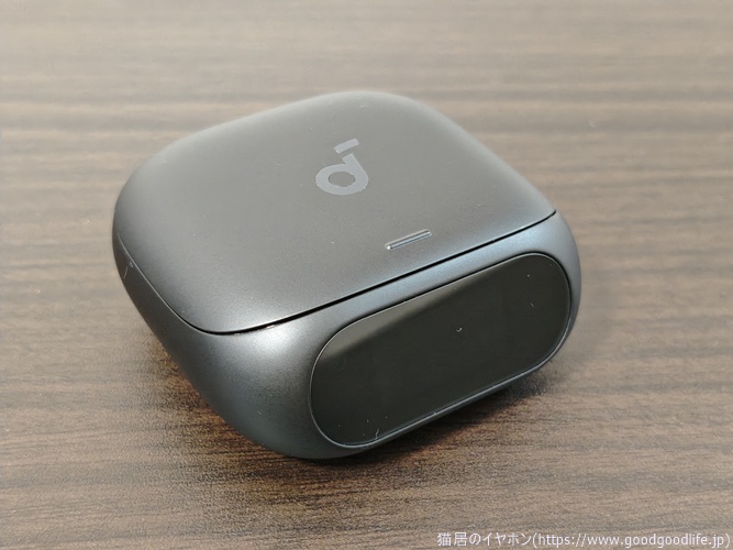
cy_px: 275
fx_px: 1101
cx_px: 366
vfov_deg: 28.0
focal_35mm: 52
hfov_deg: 36.8
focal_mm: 4.94
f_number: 1.5
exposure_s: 1/35
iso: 800
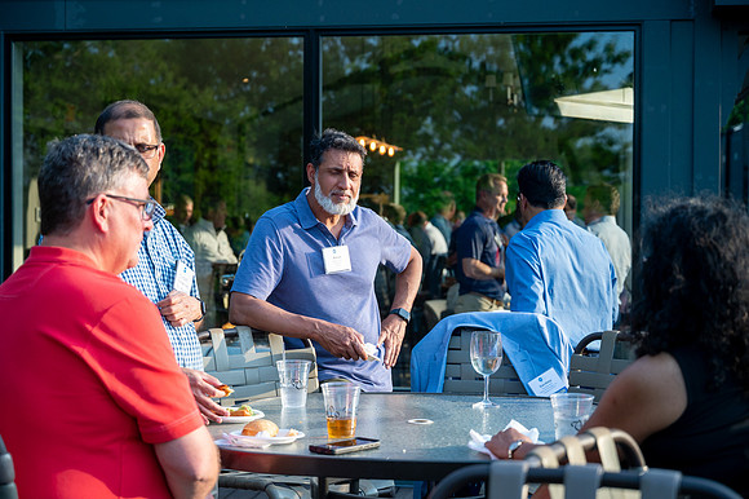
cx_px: 374
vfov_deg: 22.6
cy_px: 250
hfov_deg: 33.4
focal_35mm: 60
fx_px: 1248
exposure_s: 1/1250
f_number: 4
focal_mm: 60
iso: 640
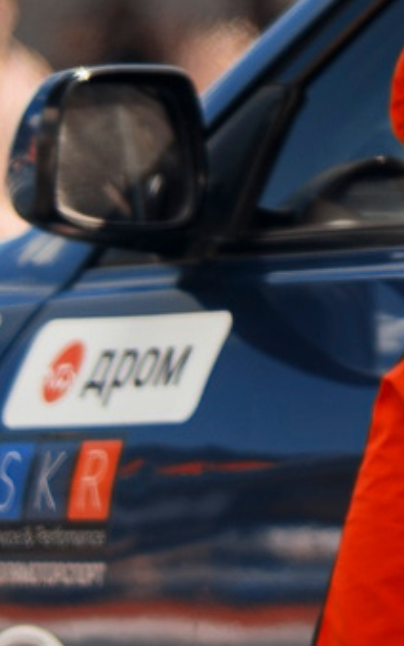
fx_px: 11516
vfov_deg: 3.2
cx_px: 589
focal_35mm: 654
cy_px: 245
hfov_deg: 2.0
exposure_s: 1/320
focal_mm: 85
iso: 100
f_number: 1.8
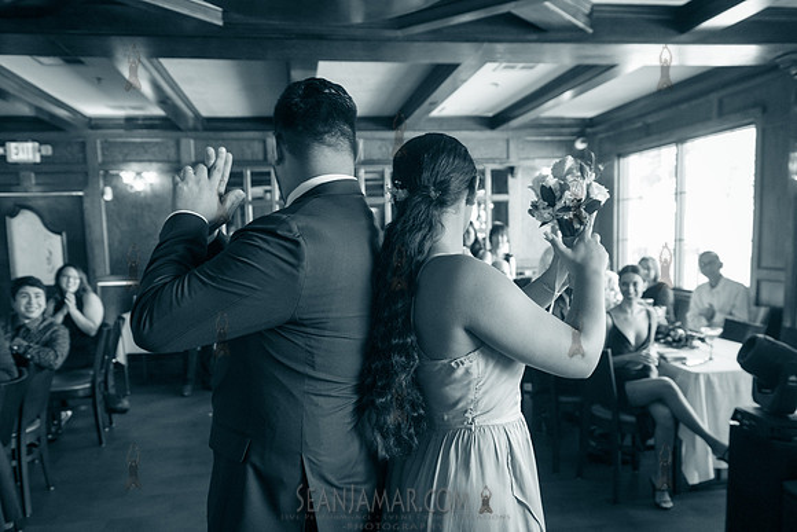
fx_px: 659
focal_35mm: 30
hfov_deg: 62.3
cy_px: 307
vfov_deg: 43.8
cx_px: 399
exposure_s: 1/250
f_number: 3.5
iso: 3200
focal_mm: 24
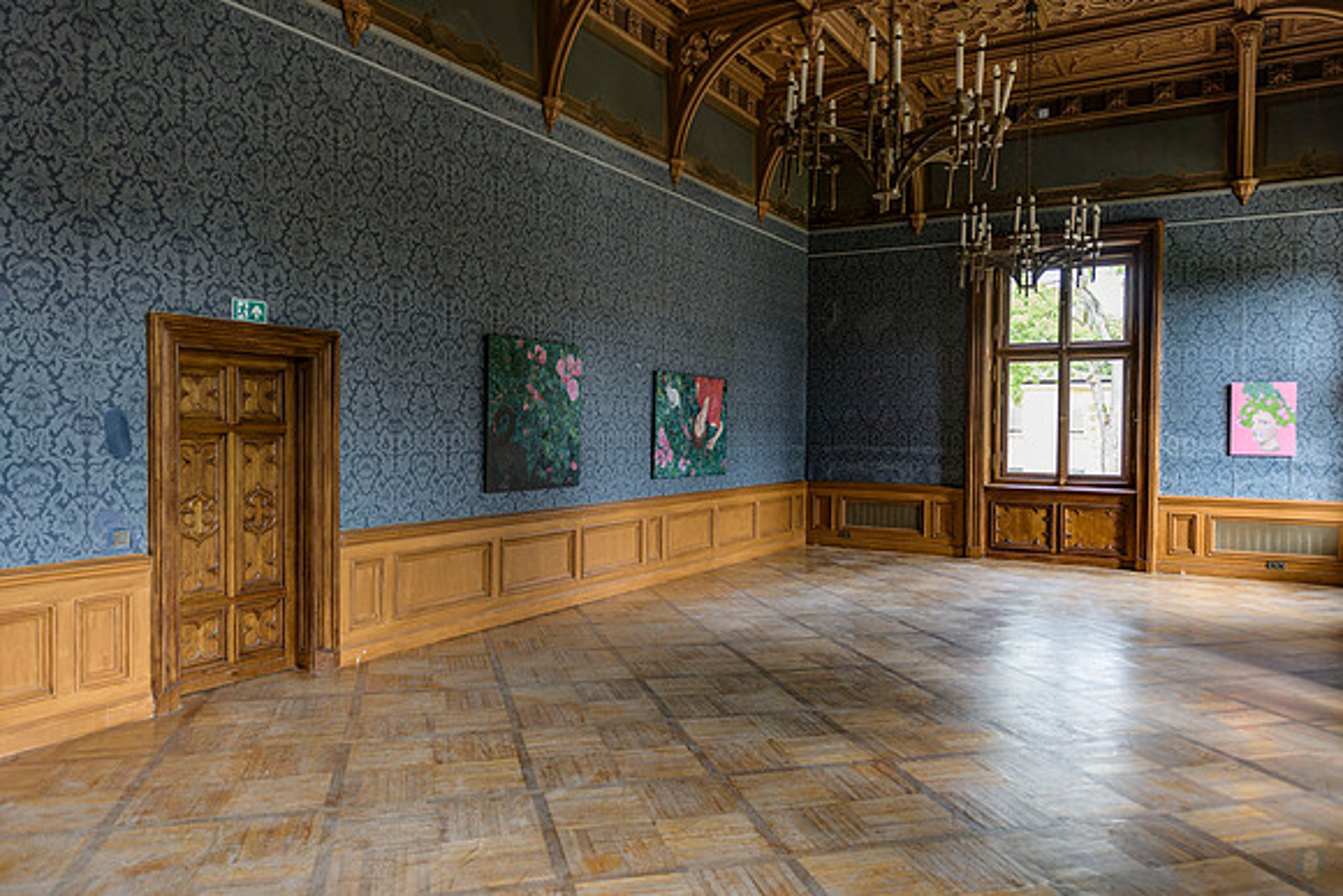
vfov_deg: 51.4
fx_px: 931
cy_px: 448
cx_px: 672
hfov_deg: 71.6
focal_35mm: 25
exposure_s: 1/50
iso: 220
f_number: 3.5
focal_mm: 24
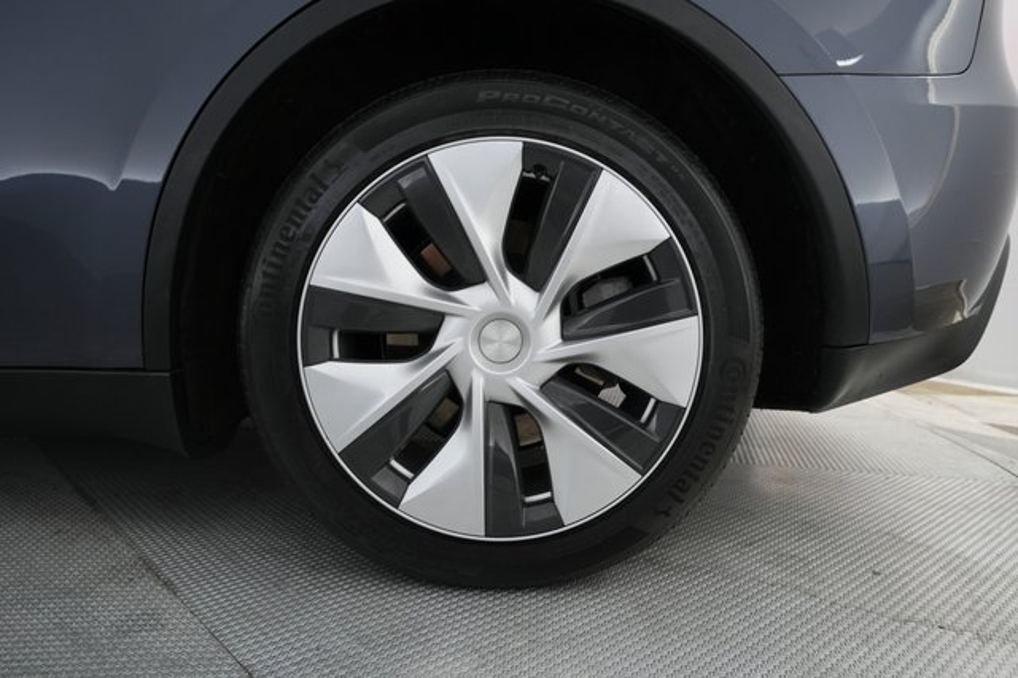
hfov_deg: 71.5
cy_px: 339
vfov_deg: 51.2
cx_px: 509
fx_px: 707
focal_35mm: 25
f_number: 4.5
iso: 800
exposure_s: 1/30
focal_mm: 25
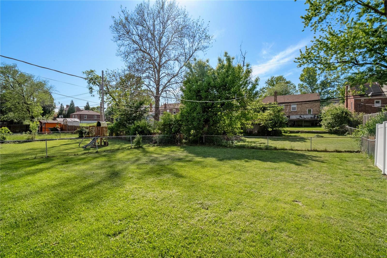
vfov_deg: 73.7
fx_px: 172
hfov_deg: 96.7
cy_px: 129
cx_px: 194
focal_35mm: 16
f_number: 8
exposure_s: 1/1000
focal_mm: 8
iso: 400
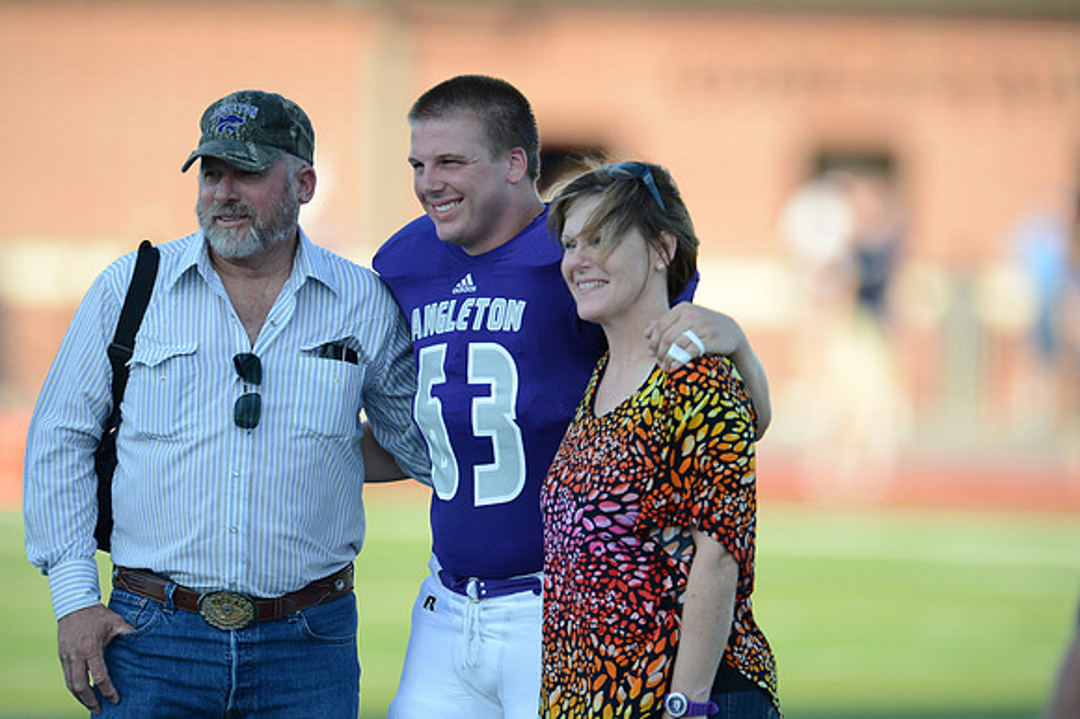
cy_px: 360
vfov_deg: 2.5
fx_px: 16490
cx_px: 540
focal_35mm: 550
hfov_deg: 3.8
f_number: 4
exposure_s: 1/1600
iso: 800
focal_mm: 550
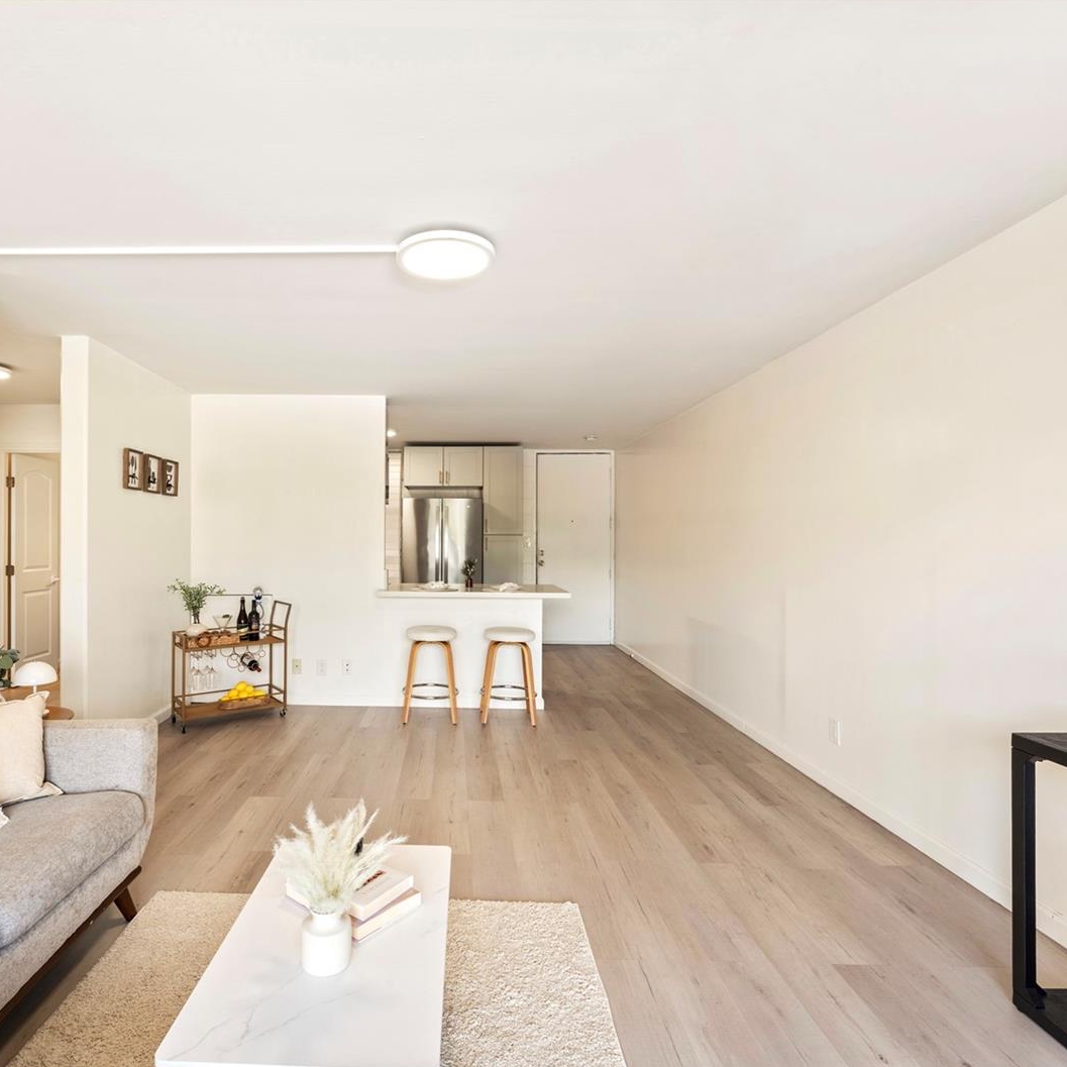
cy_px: 533
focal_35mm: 18
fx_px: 628
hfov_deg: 80.0
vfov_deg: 80.7
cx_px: 440
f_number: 9
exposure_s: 1/30
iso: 400
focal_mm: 14
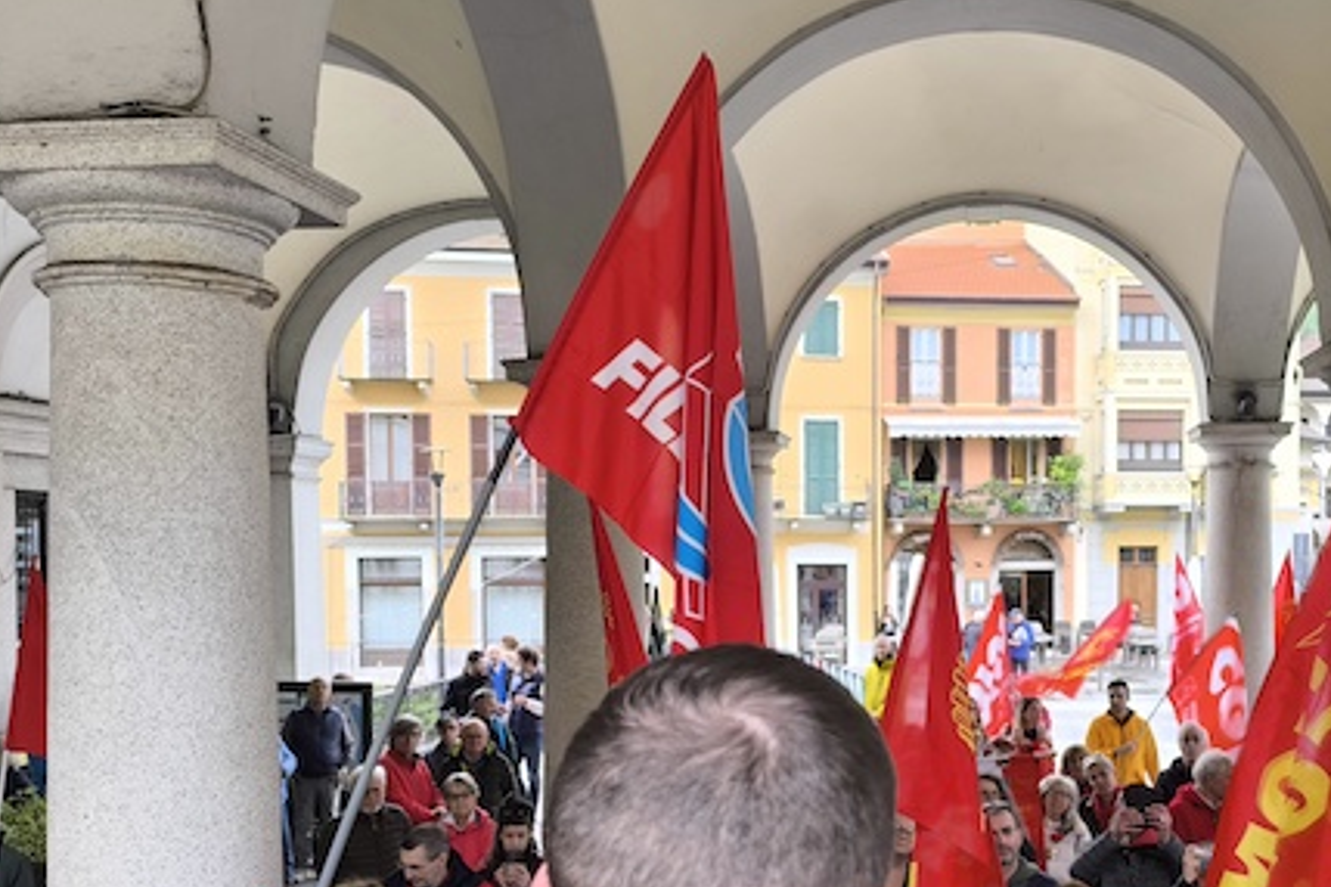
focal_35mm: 39
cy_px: 594
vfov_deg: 33.9
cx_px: 841
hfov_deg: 49.0
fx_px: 1442
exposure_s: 1/100
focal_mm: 6.14
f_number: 1.65
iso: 160
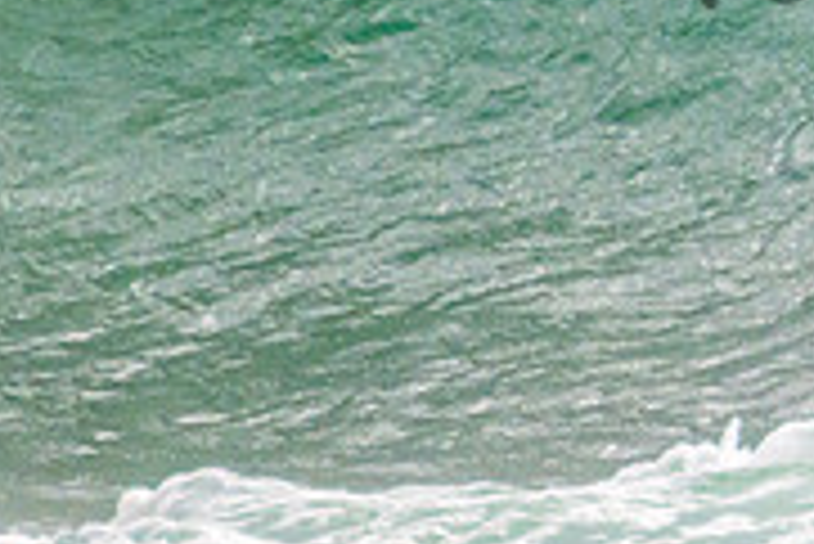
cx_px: 1393
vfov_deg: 0.4
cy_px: -355
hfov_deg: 0.6
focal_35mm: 3312
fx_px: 74946
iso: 1250
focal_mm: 800
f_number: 11
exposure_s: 1/2000
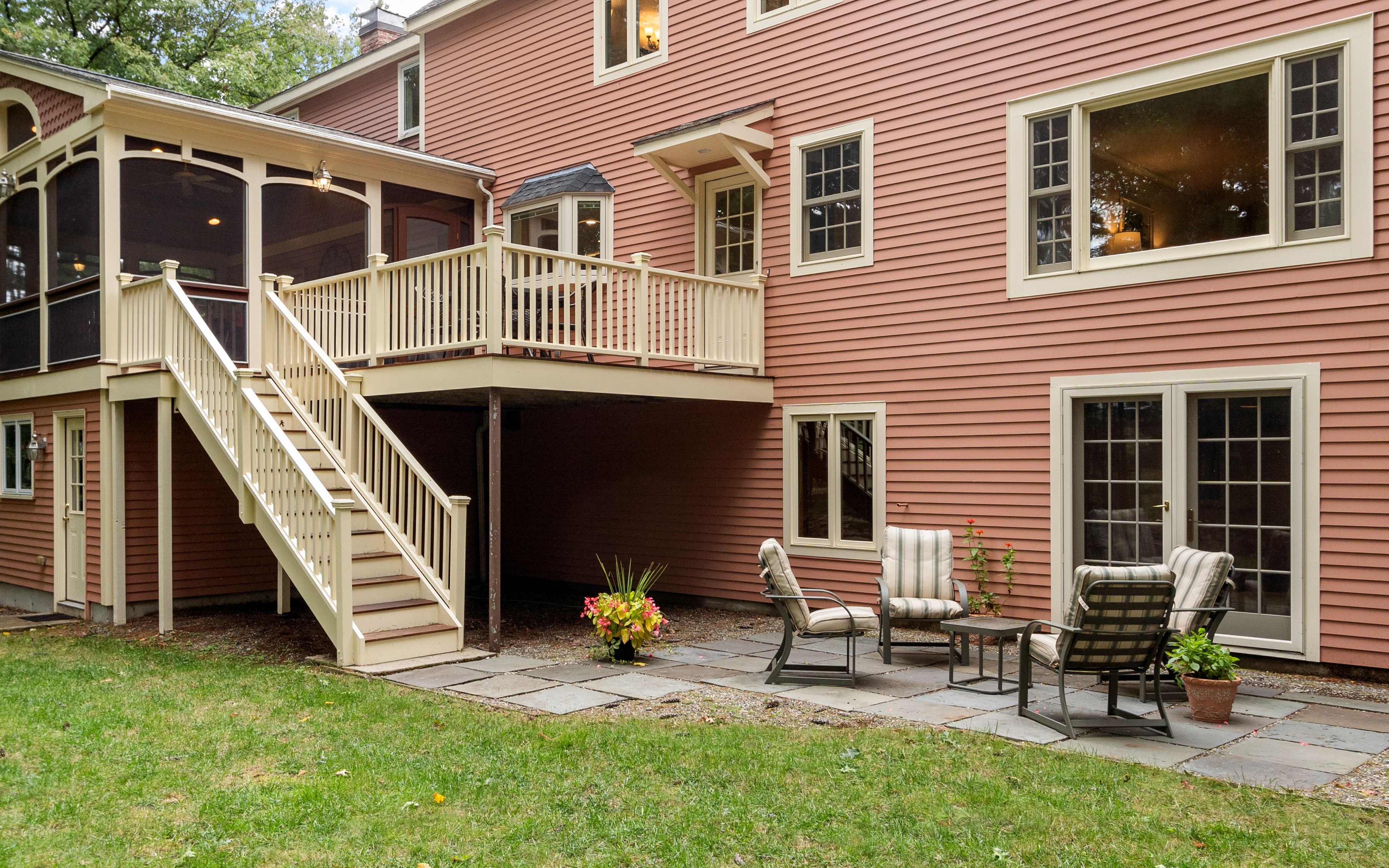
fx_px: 1136
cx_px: 633
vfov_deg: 41.8
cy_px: 435
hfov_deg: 62.8
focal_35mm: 30
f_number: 8
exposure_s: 1/125
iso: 500
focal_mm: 18
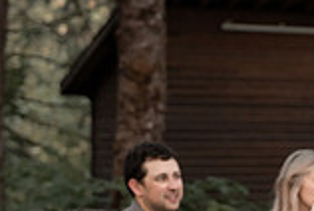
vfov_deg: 8.0
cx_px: 457
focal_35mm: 172
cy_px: 146
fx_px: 1503
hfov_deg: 11.5
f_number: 2.8
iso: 1000
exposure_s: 1/640
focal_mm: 47
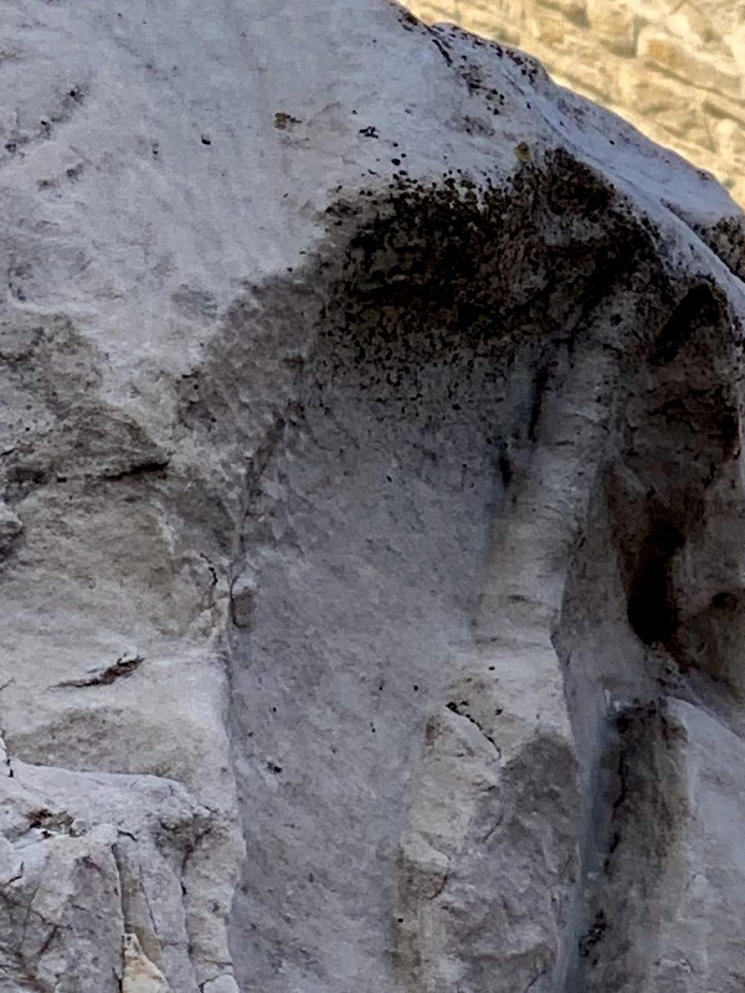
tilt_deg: +27.1
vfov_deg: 7.5
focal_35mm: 262
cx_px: -448
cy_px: 1257
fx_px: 7518
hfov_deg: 5.6
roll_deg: -1.0
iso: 16
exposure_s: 1/164
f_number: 2.4
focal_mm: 6
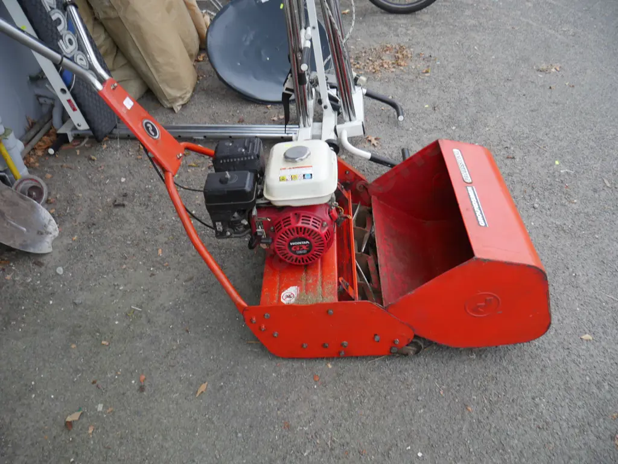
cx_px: 309
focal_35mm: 30
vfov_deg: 46.8
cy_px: 232
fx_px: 536
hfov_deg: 60.0
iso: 320
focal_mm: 15
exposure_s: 1/60
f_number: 3.6
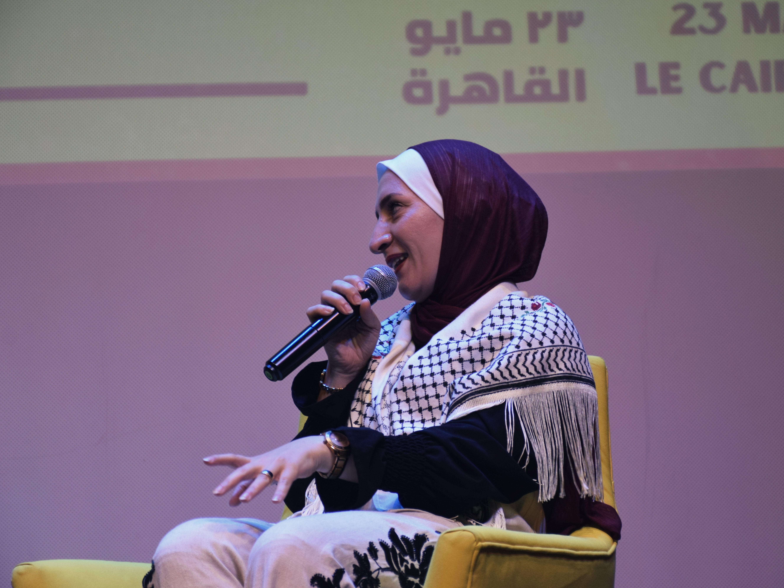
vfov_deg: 11.4
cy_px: 294
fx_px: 2944
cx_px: 418
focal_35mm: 130
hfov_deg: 15.2
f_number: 5.3
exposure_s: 1/60
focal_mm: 80
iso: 1000
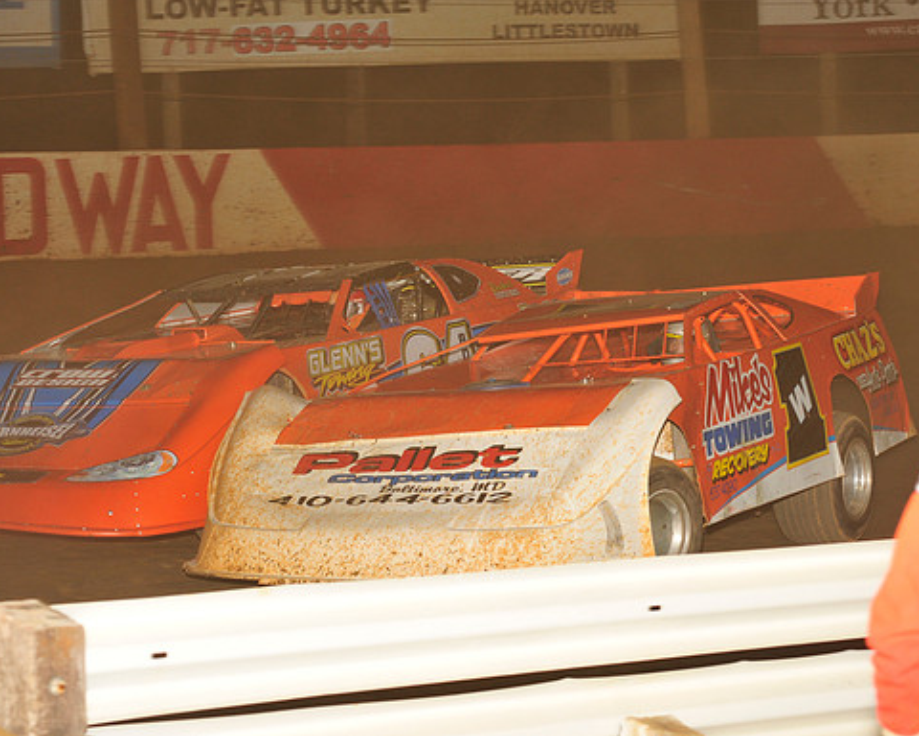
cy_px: 368
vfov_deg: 12.1
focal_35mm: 127
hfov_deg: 15.2
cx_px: 515
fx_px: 3454
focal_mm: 112
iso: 800
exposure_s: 1/250
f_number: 7.1
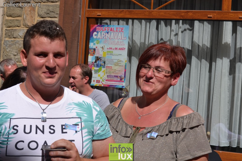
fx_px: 511
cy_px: 81
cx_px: 121
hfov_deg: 26.7
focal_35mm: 76
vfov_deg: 17.9
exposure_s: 1/400
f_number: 9
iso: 100
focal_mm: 50
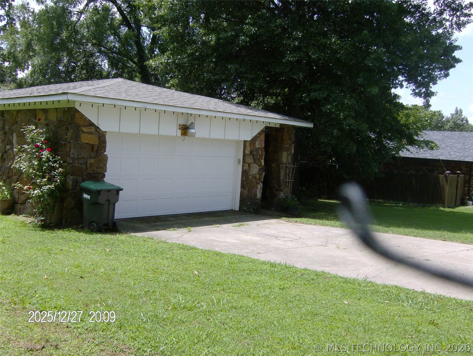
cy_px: 178
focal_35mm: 36
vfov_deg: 39.7
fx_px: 493
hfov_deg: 51.3
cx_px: 236
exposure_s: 1/468
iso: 100
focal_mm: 6
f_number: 4.7
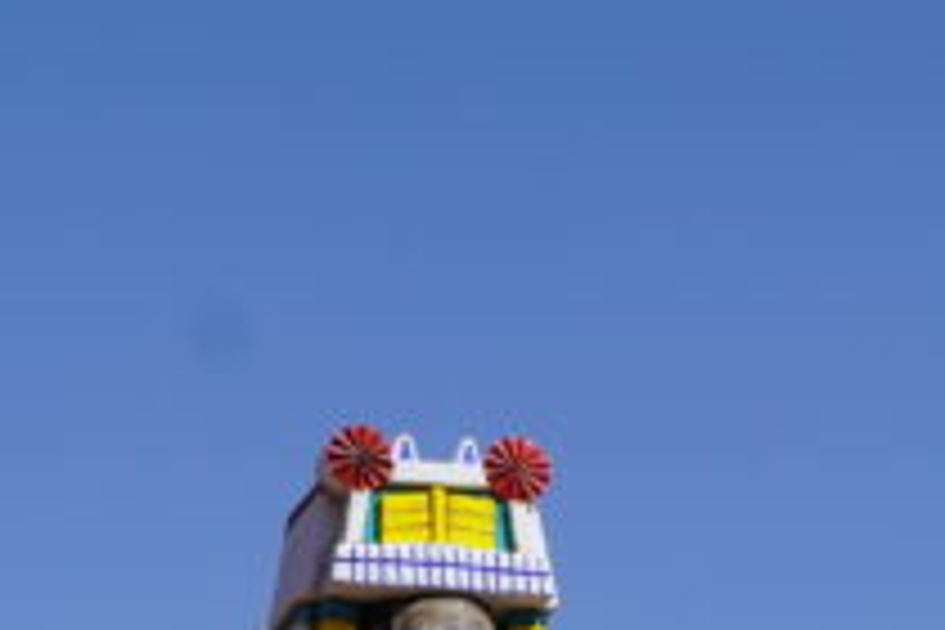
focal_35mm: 234
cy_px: 1046
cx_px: -153
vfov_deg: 5.8
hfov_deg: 8.7
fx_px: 6142
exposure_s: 1/250
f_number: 11
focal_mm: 32
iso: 100
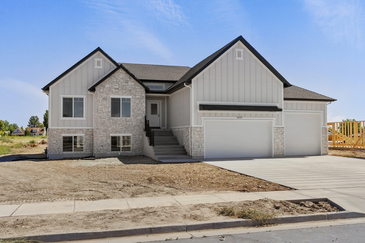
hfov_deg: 60.3
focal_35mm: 31
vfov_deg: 42.3
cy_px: 122
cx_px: 182
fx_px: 314
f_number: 10
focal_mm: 21
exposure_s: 1/250
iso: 100
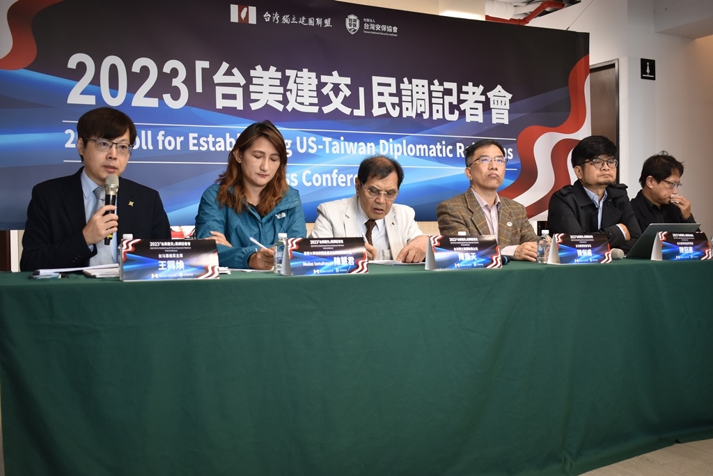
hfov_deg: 53.1
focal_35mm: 36
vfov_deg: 36.9
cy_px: 238
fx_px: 713
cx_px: 356
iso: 400
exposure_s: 1/40
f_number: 4
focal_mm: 24
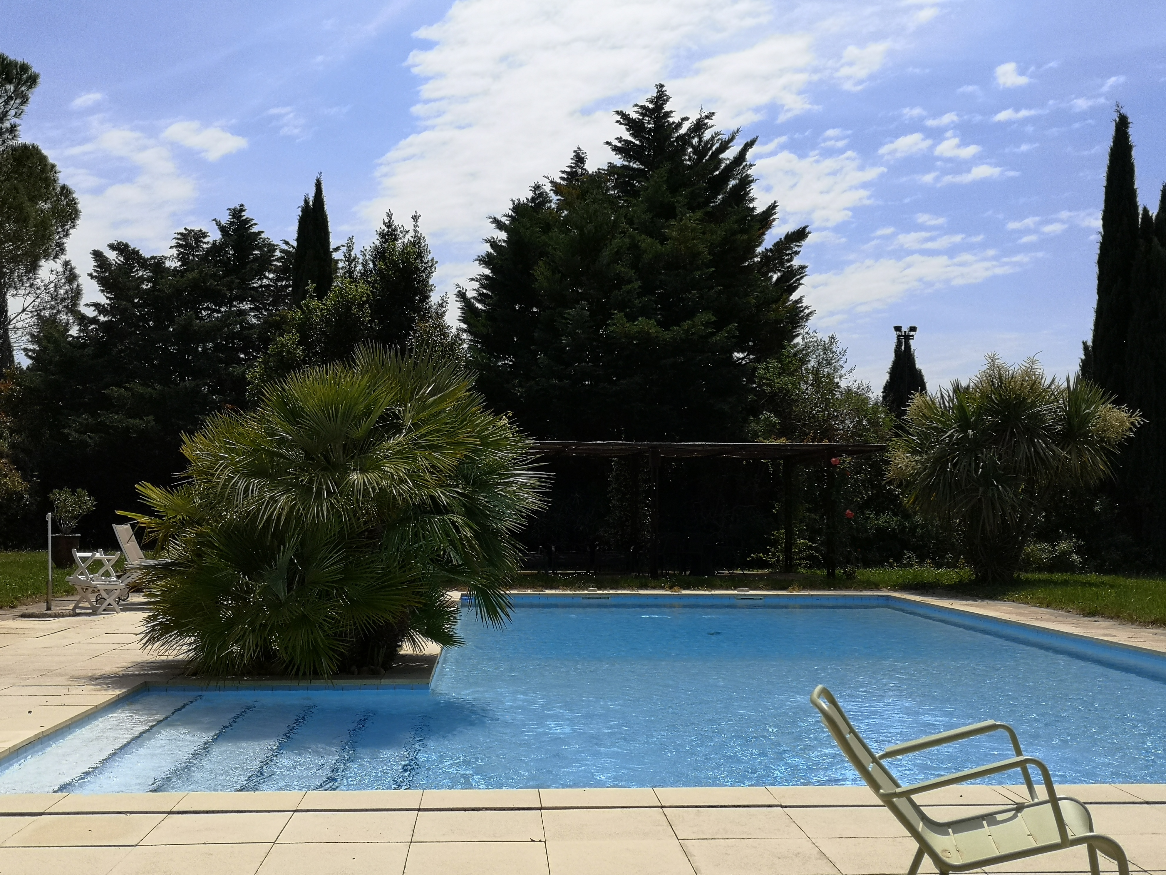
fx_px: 1280
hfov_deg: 49.0
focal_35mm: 38
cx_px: 583
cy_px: 438
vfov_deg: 37.7
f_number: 1.8
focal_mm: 3.95
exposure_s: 1/4975
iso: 50
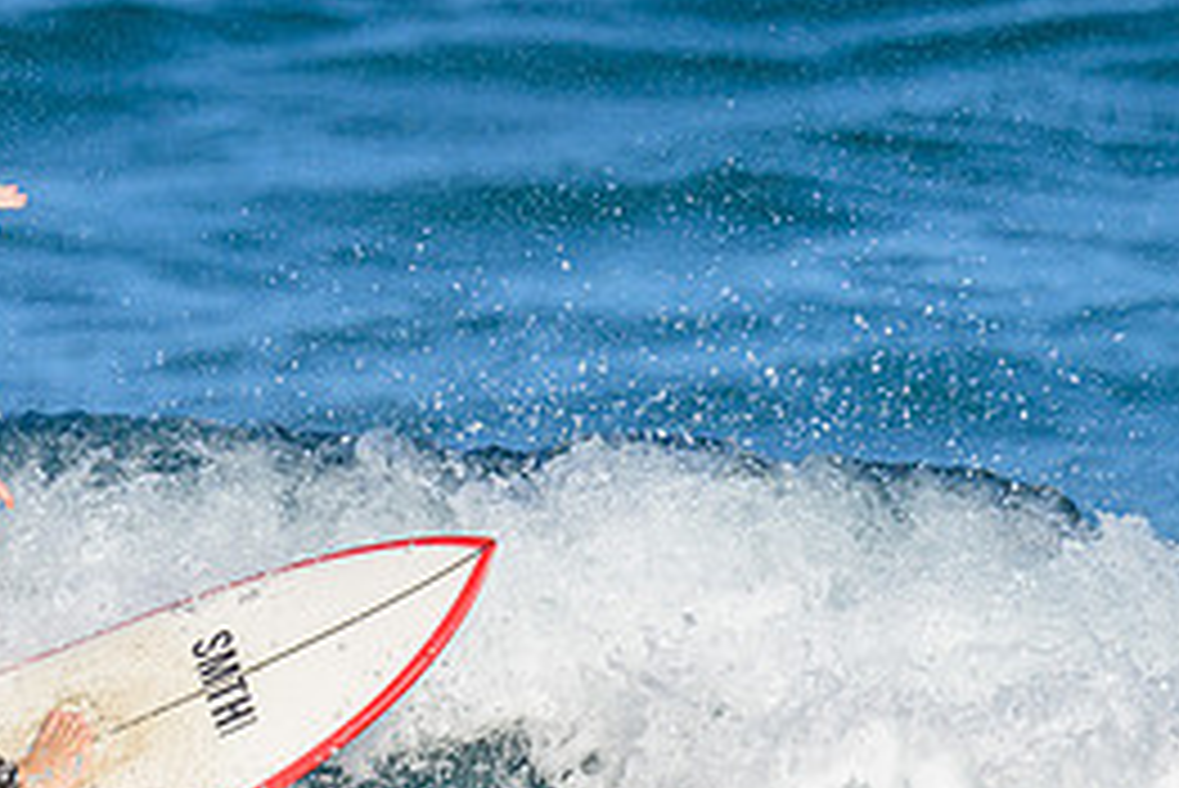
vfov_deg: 0.7
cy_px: 702
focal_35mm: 2051
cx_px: 160
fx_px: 67204
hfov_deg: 1.0
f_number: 8
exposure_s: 1/2000
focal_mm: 800
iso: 450
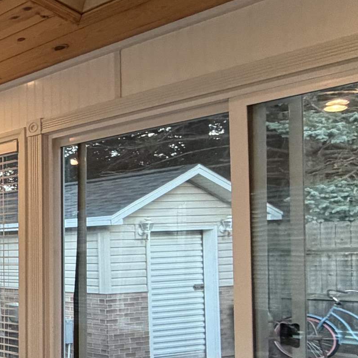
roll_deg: +1.8
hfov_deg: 20.2
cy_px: 251
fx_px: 562
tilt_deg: -0.1
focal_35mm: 48
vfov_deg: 34.9
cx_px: -334
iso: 250
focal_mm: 2.22
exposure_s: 1/60
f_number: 2.2
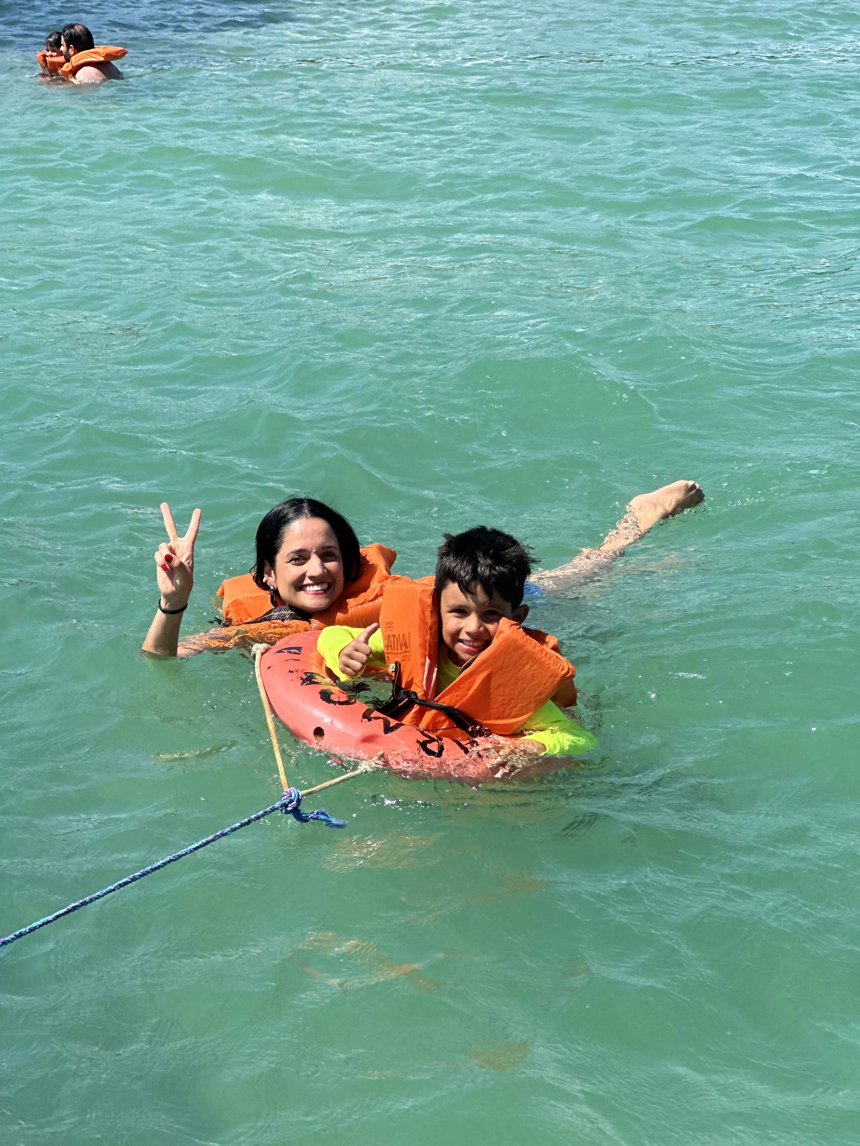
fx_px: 2551
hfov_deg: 19.1
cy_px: 573
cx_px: 430
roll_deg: -3.0
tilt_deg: -12.7
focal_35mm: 77
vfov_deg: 25.3
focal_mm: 9
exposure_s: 1/686
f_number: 2.8
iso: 32
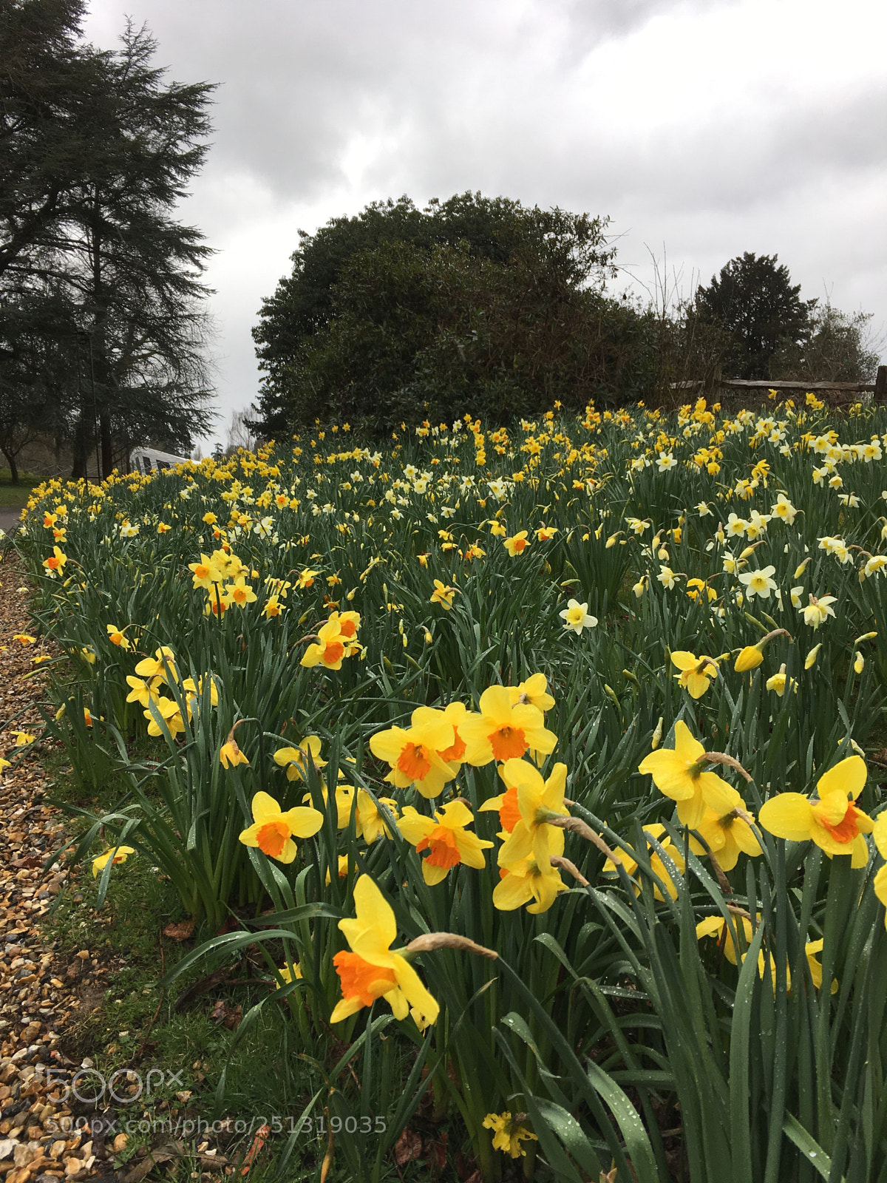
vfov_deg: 61.7
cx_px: 444
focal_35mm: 29
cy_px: 592
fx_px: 991
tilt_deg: -6.4
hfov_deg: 48.2
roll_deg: +0.5
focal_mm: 4.15
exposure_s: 1/463
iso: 25
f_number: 2.2
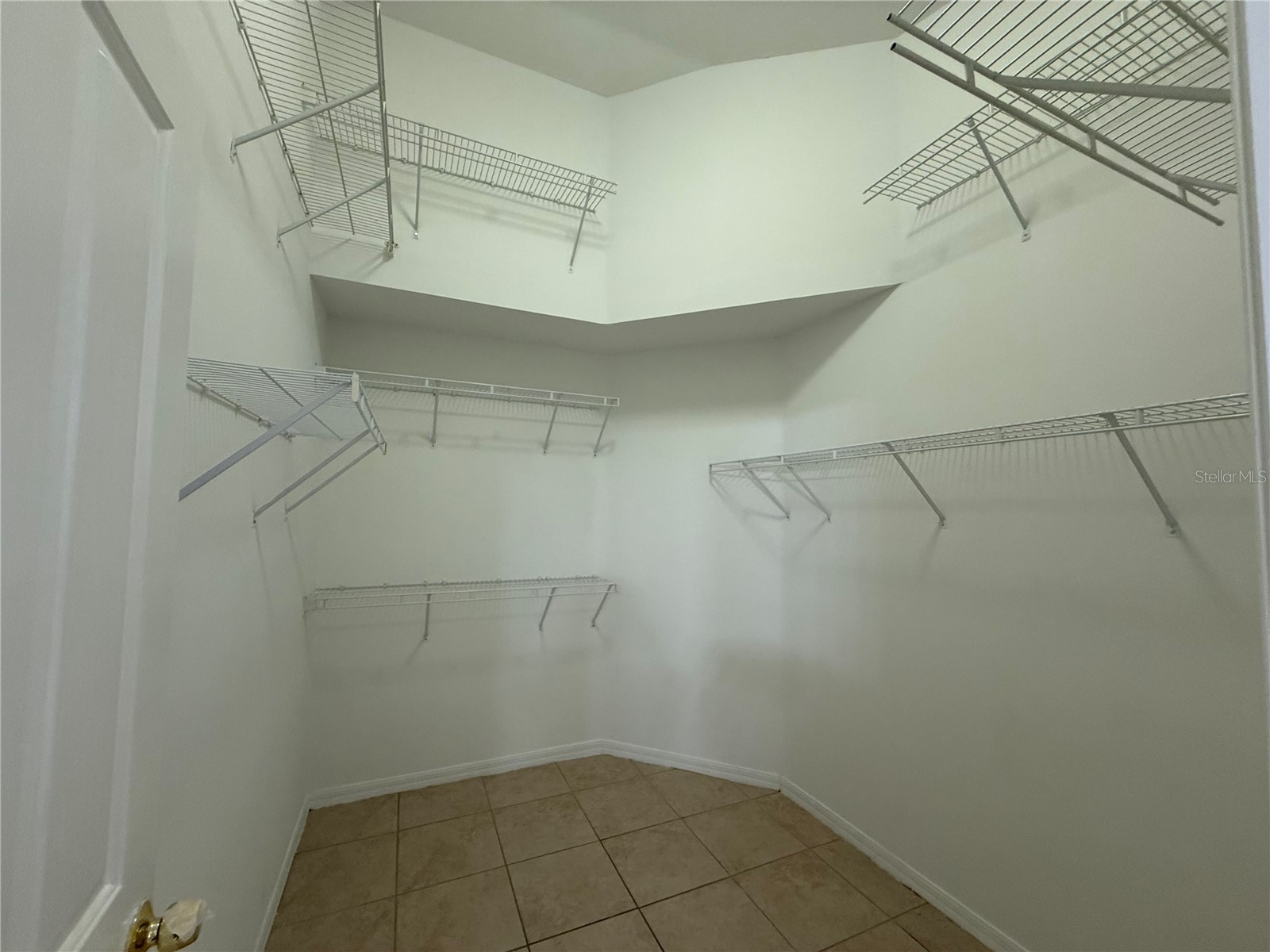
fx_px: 514
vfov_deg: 85.7
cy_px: 476
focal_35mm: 14
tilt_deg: +4.0
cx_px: 635
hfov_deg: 102.1
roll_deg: -0.4
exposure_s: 1/60
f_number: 2.2
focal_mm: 2.22
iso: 250
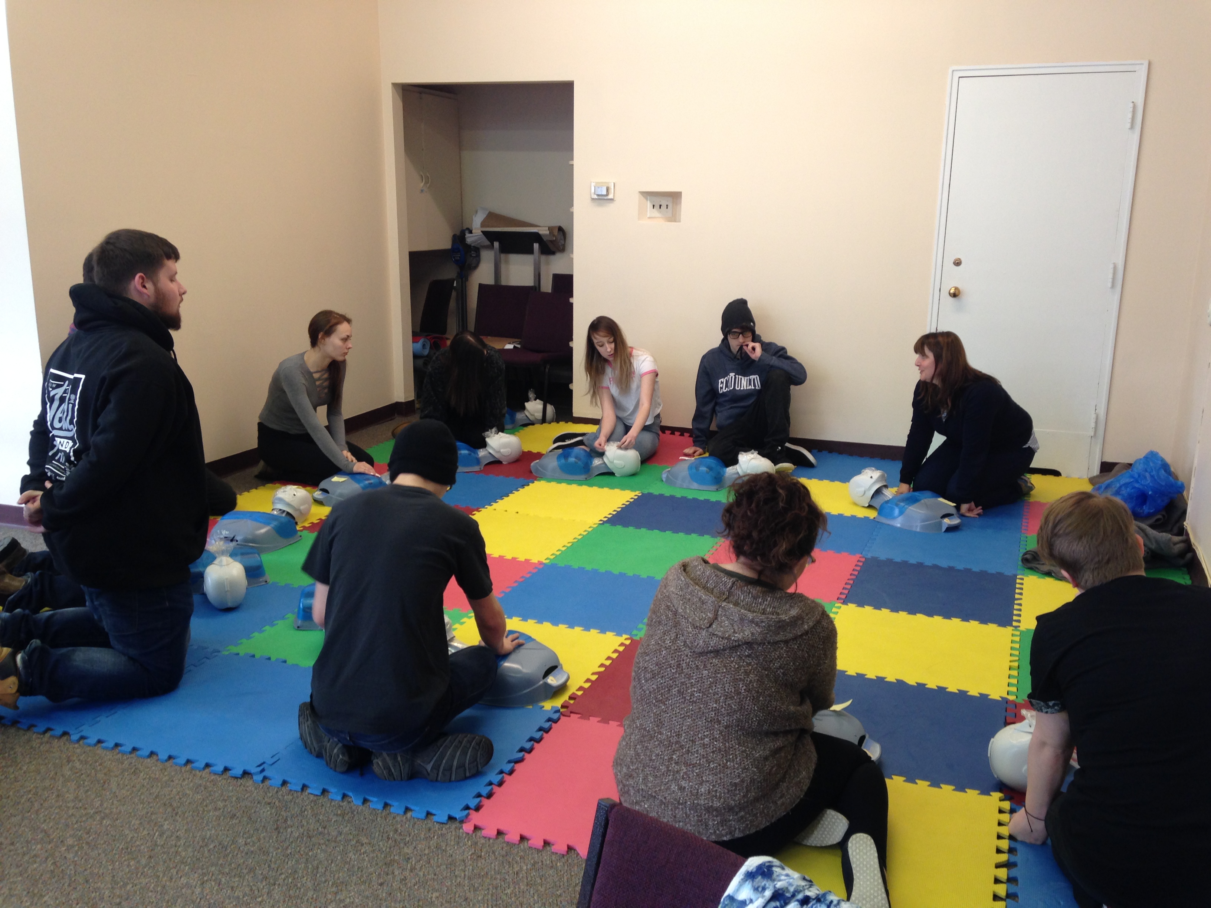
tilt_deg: -13.6
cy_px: 454
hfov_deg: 55.4
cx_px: 606
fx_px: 1154
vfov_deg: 42.9
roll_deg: -0.2
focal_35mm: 33
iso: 64
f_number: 2.4
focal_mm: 4.12
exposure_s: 1/20
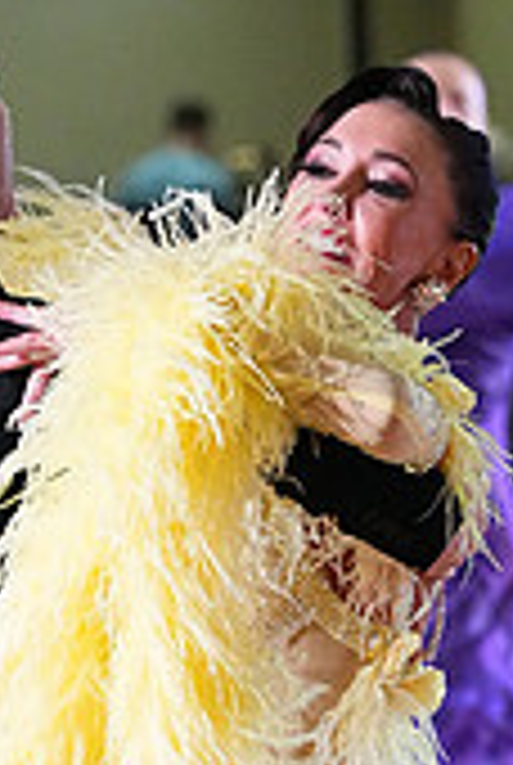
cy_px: 1012
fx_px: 12027
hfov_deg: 2.4
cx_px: 281
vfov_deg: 3.6
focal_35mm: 565
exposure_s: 1/400
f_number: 5.6
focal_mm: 166
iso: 10000
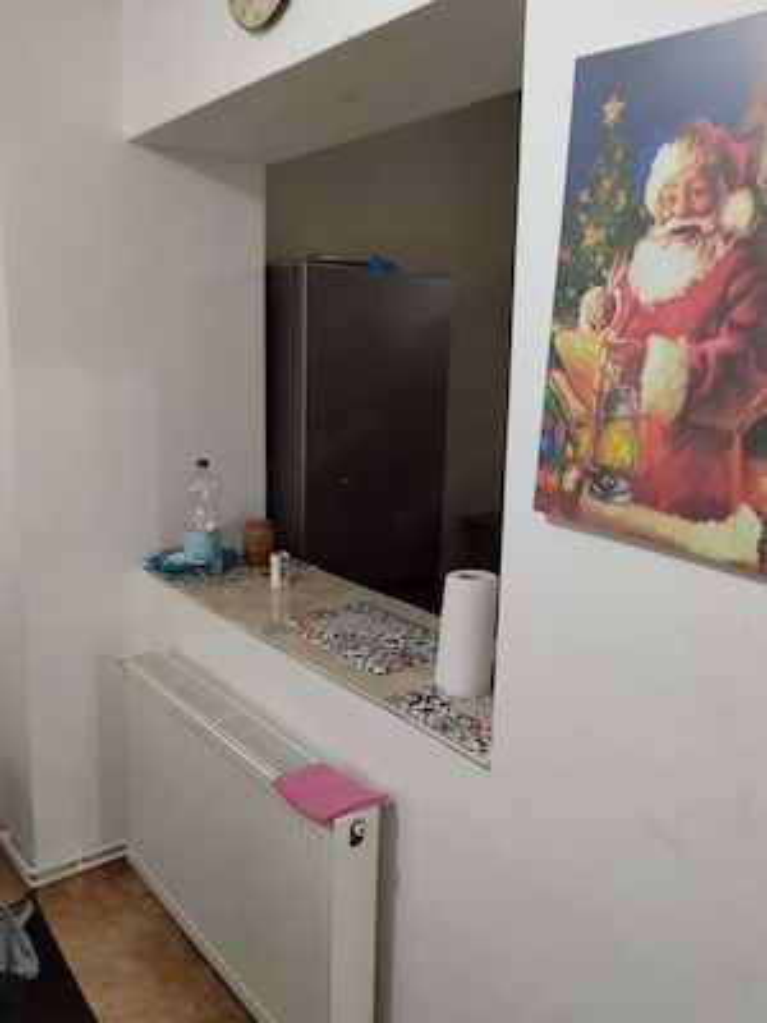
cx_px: 384
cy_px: 512
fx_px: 857
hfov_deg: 48.2
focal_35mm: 29
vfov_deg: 61.7
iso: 320
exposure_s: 1/25
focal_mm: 4.22
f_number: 1.8
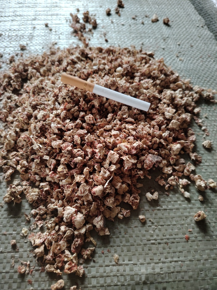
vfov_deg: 71.6
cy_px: 145
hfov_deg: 56.8
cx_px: 108
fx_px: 201
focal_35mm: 24
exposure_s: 1/100
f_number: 1.75
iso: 2413
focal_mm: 5.25
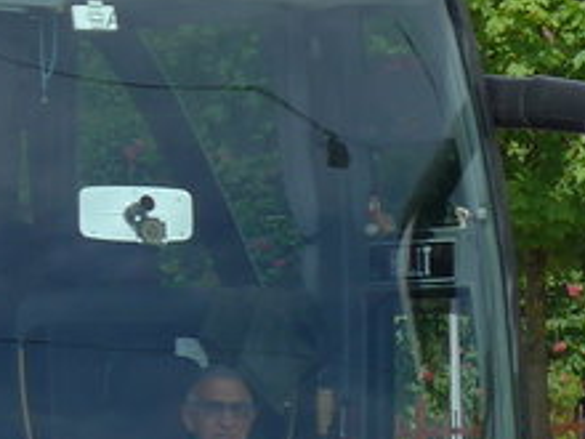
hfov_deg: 3.7
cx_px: -396
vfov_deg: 2.8
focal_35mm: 529
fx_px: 8940
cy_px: 229
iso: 80
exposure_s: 1/500
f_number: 4.7
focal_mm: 19.2
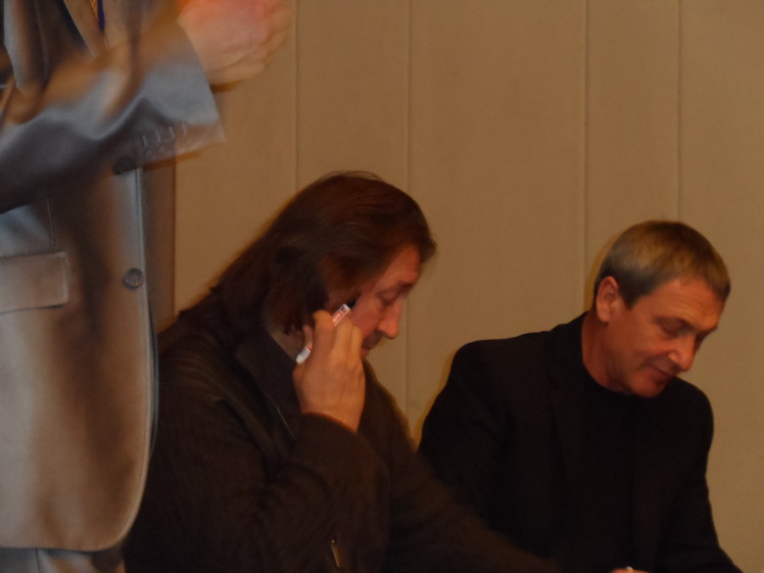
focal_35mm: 178
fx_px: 3929
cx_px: 382
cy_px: 286
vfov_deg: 8.3
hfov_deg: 11.1
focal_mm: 28.9
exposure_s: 1/30
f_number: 4.5
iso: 640
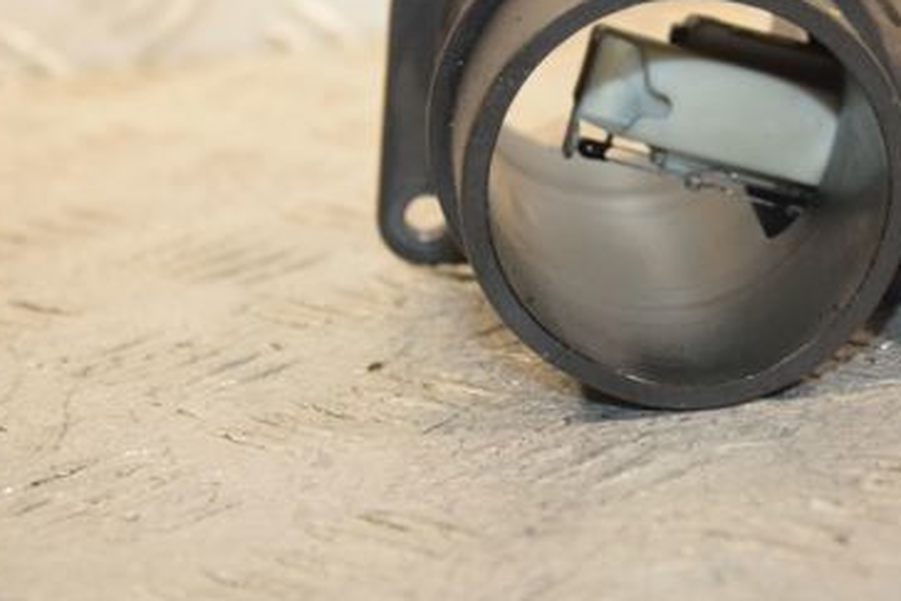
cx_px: 601
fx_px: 3430
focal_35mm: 137
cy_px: 158
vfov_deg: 10.0
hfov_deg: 14.9
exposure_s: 1/200
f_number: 5.6
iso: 1600
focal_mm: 52
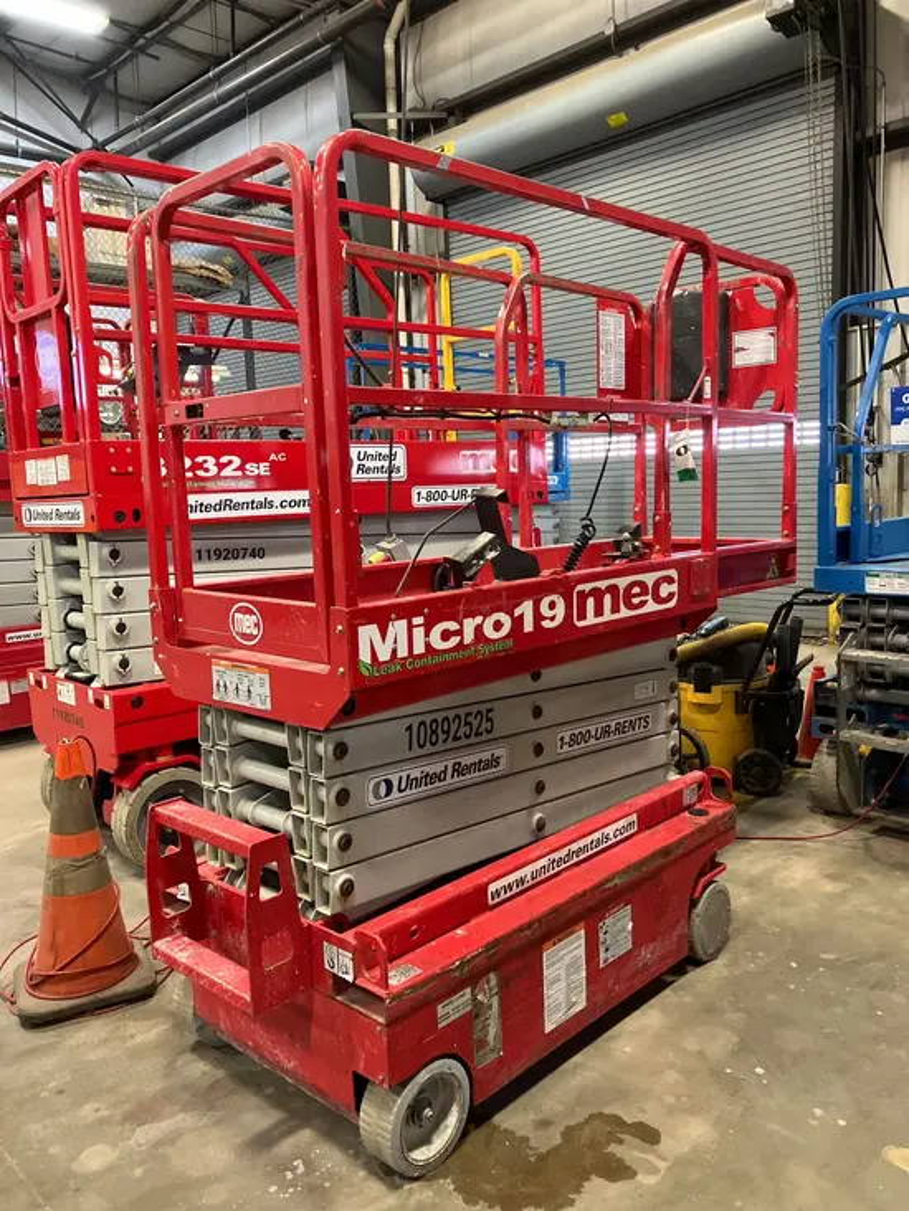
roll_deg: +2.1
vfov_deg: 63.4
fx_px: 980
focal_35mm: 28
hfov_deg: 49.8
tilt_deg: -5.3
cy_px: 606
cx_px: 454
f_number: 1.8
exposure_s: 1/40
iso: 250
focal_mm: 3.99
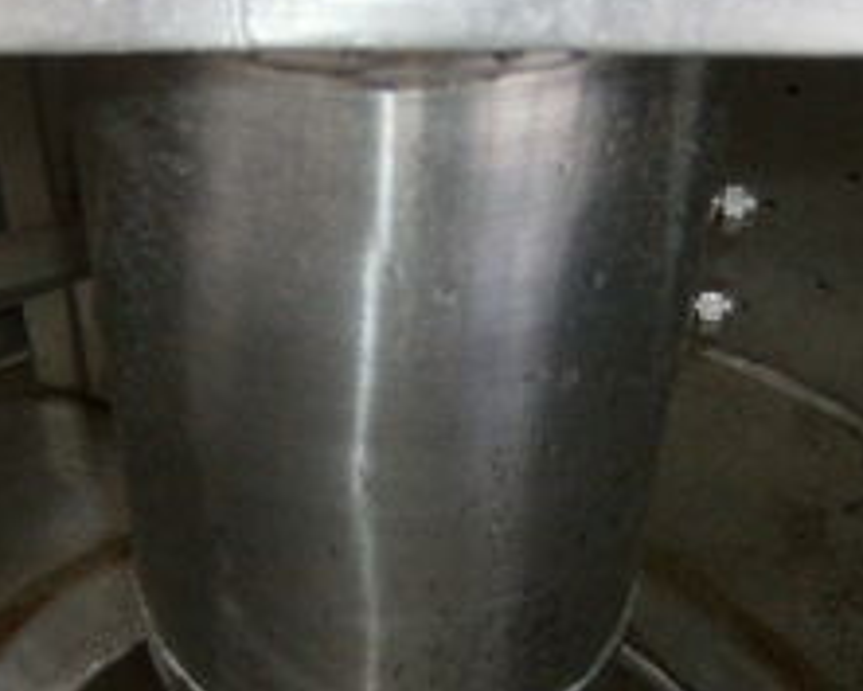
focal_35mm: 67
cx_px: 406
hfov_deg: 28.3
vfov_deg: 22.8
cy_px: 412
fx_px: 1712
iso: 200
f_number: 2.8
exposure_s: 1/60
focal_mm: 6
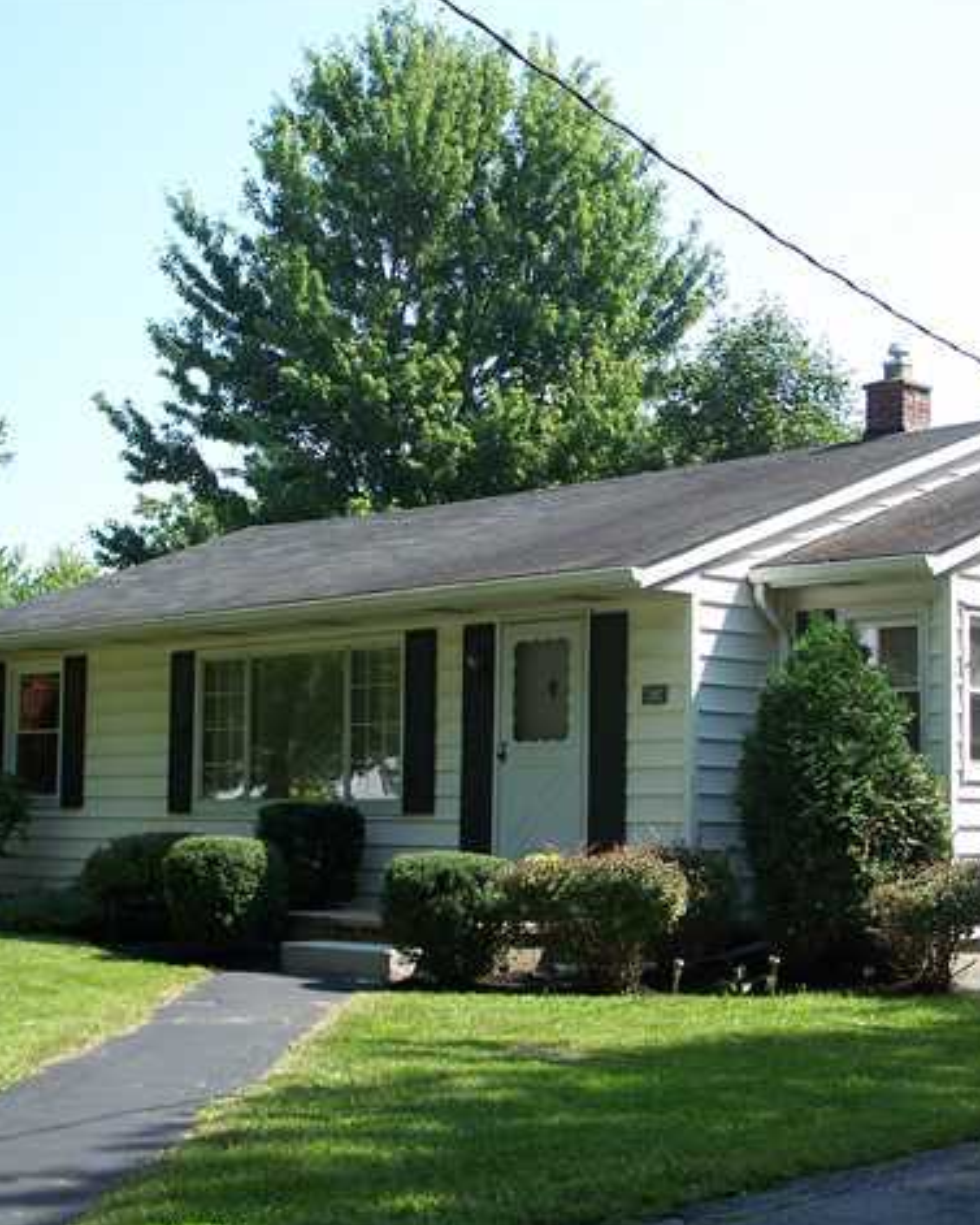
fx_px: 2066
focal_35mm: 57
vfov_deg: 33.0
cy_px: 609
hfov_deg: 26.6
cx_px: 600
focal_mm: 9.1
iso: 64
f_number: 3.2
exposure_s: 1/320
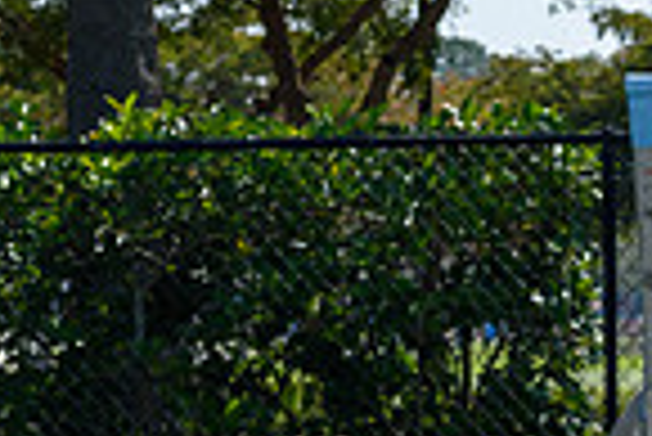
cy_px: 685
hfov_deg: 4.9
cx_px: 1133
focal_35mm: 419
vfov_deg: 3.3
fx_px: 7596
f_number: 8
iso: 200
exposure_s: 1/1000
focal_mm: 70
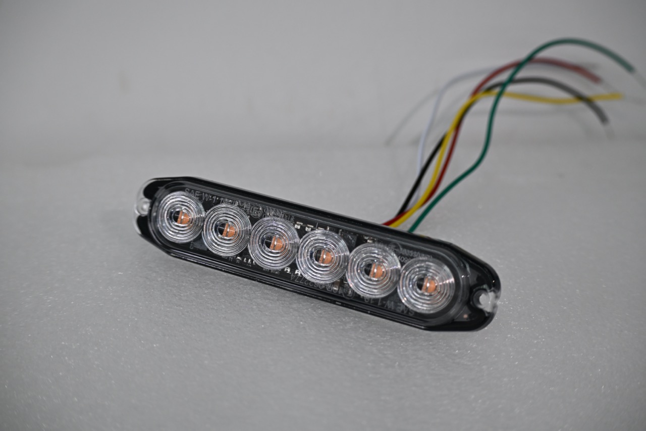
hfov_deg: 27.0
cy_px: 216
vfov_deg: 18.2
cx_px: 323
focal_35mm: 75
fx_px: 1346
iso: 400
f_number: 5.6
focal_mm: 50
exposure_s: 1/125
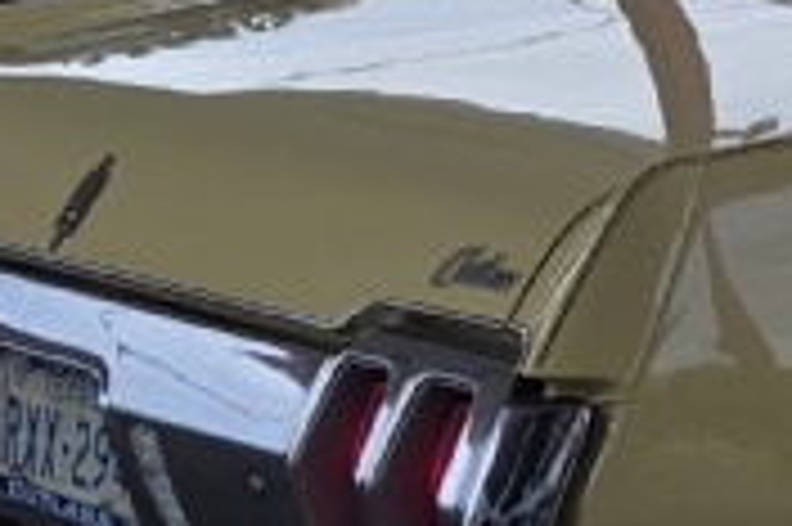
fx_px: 3583
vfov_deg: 8.4
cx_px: 927
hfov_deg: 12.3
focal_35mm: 163
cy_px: 396
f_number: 1.8
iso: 25
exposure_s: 1/788
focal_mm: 5.4
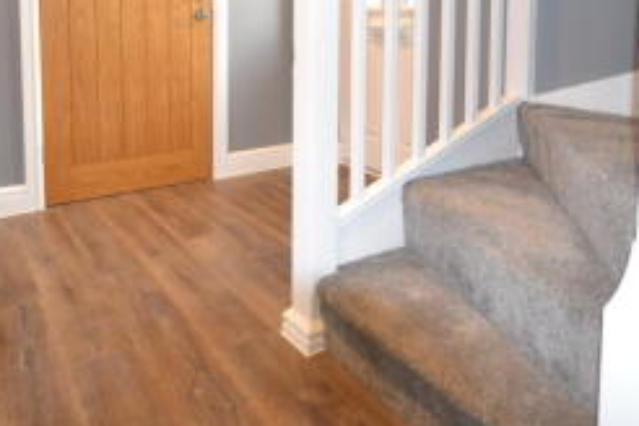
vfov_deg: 41.9
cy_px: 56
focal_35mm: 29
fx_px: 515
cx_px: 314
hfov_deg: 63.7
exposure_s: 1/60
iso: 900
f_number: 4
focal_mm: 10
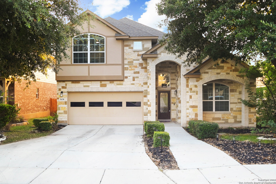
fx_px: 276
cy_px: 92
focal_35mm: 36
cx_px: 138
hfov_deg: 53.1
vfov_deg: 36.9
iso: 640
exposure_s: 1/200
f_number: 7.1
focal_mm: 24
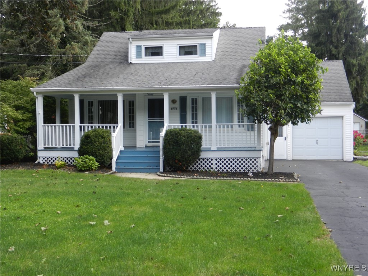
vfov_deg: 32.2
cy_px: 138
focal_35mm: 45
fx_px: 478
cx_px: 184
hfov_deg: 42.1
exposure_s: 1/200
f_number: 4.2
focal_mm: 8.2
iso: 160
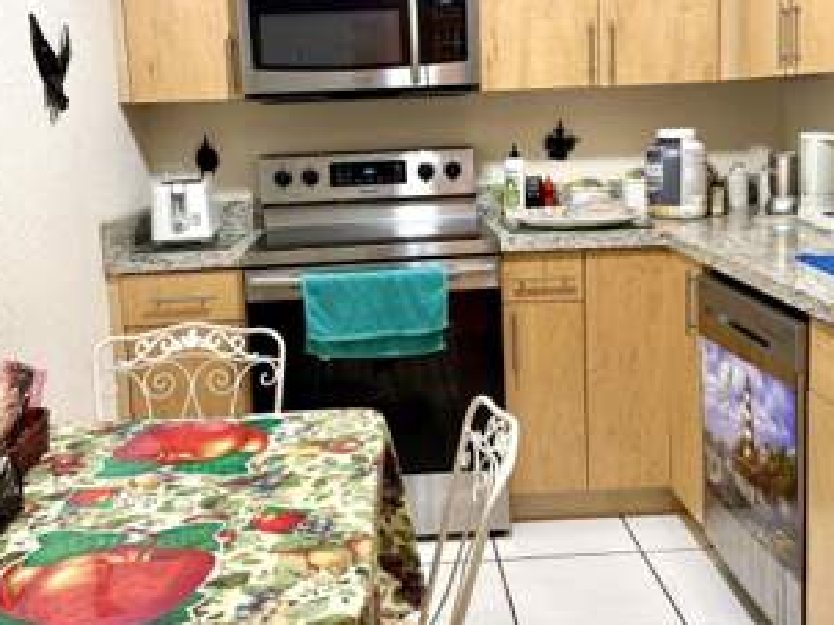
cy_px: 224
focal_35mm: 38
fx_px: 915
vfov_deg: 37.4
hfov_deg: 49.0
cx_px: 421
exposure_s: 1/60
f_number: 1.78
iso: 250
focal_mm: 6.76
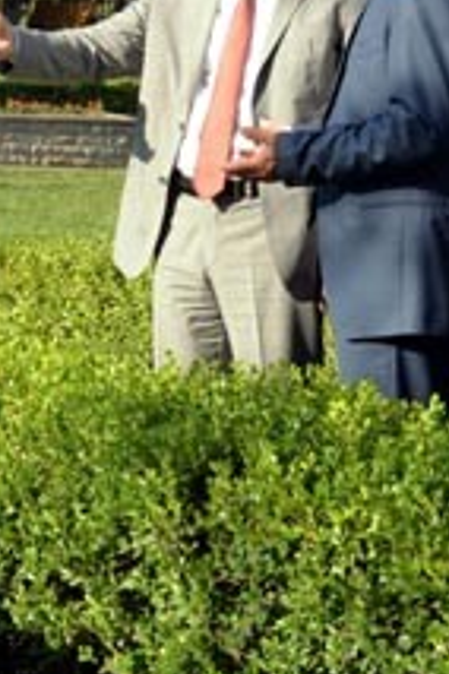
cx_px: -291
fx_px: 2245
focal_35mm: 120
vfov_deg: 16.9
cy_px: 149
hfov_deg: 10.9
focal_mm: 32
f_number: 13
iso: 640
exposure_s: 1/200
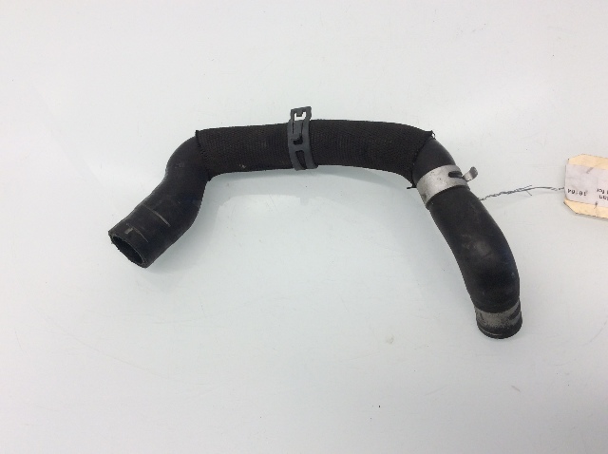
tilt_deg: -60.7
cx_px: 304
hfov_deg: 56.9
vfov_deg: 44.1
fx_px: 561
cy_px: 227
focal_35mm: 32
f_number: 2.4
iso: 40
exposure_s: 1/60
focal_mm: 3.3
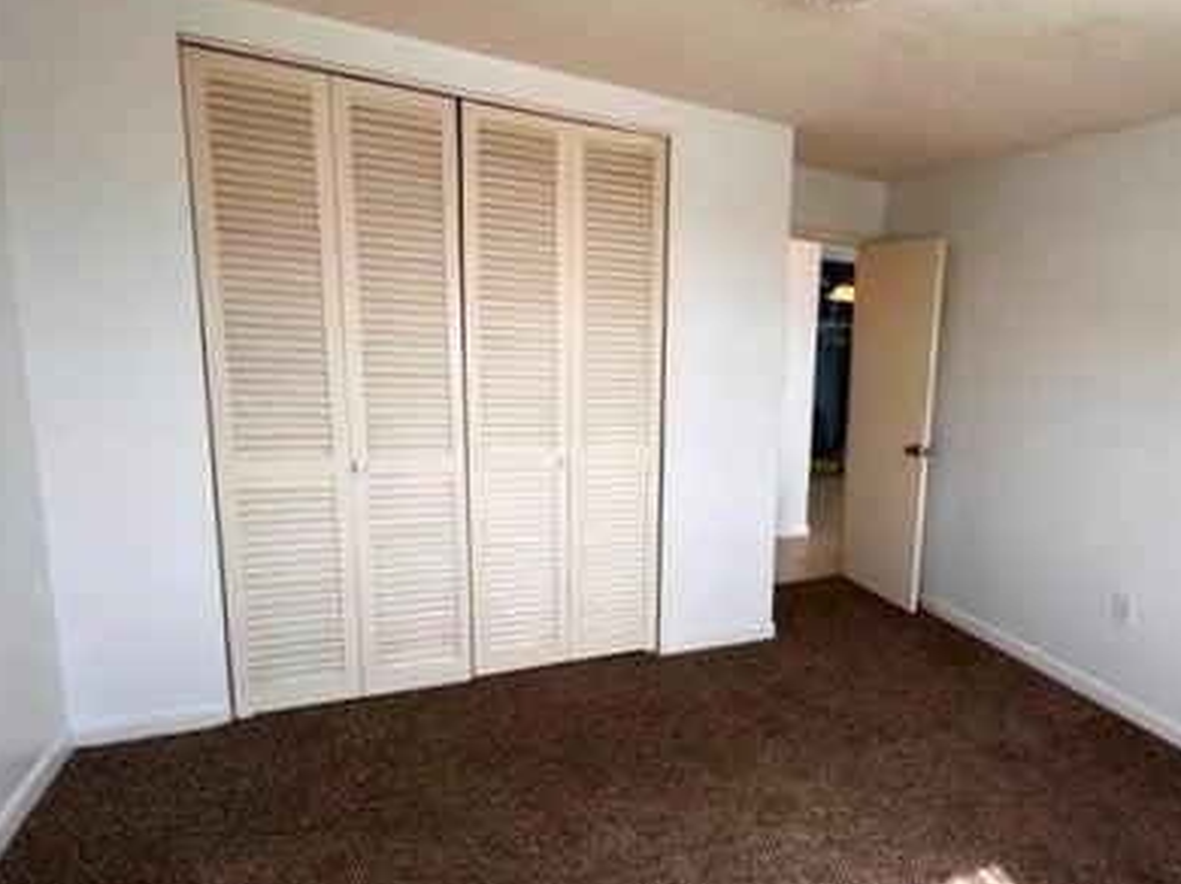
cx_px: 902
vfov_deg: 58.8
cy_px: 472
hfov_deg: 68.6
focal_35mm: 23
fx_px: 784
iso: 32
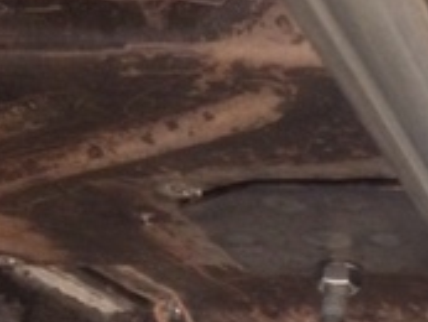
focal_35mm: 107
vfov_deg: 13.7
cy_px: 292
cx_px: 757
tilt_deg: +20.8
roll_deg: -0.1
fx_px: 1324
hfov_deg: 15.8
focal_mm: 4.15
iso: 320
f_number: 2.2
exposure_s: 1/30
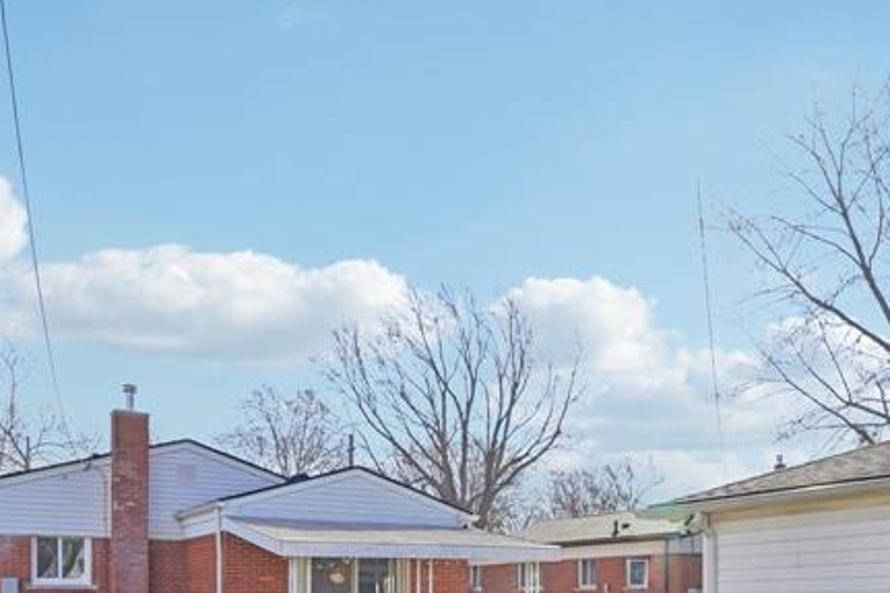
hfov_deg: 49.0
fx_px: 939
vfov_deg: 31.7
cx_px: 655
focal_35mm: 38
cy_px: 624
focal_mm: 16
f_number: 8
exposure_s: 1/1000
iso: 400
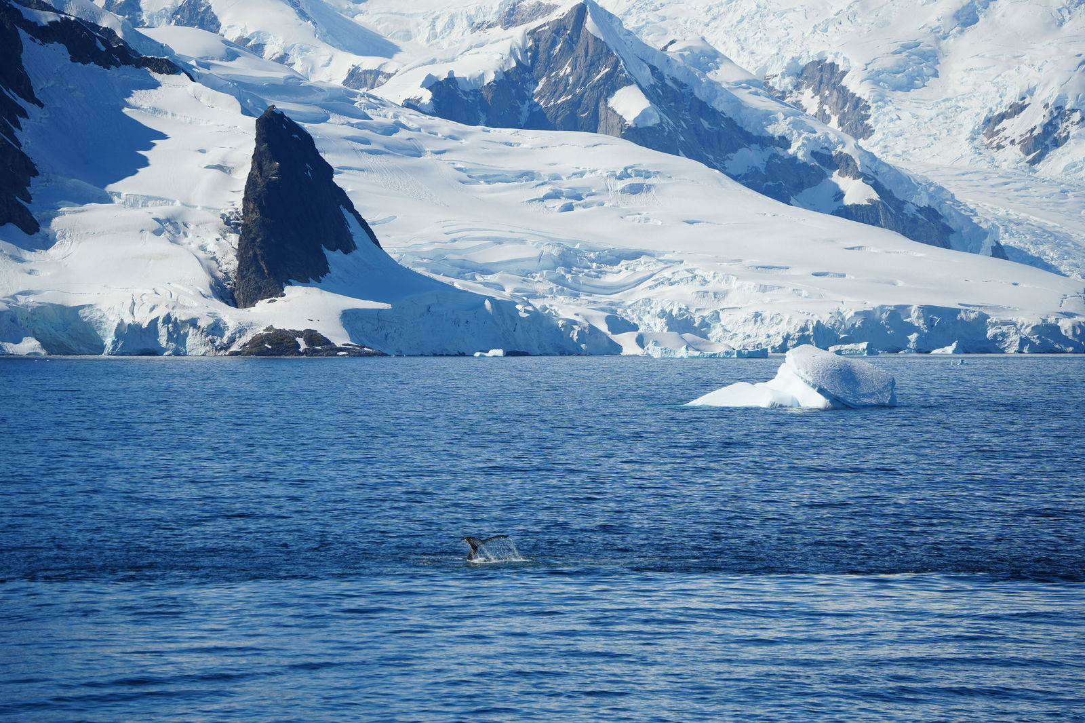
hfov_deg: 10.3
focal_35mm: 200
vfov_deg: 6.9
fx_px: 6026
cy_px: 362
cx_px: 542
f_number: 6.3
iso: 100
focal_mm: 200
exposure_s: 1/1000
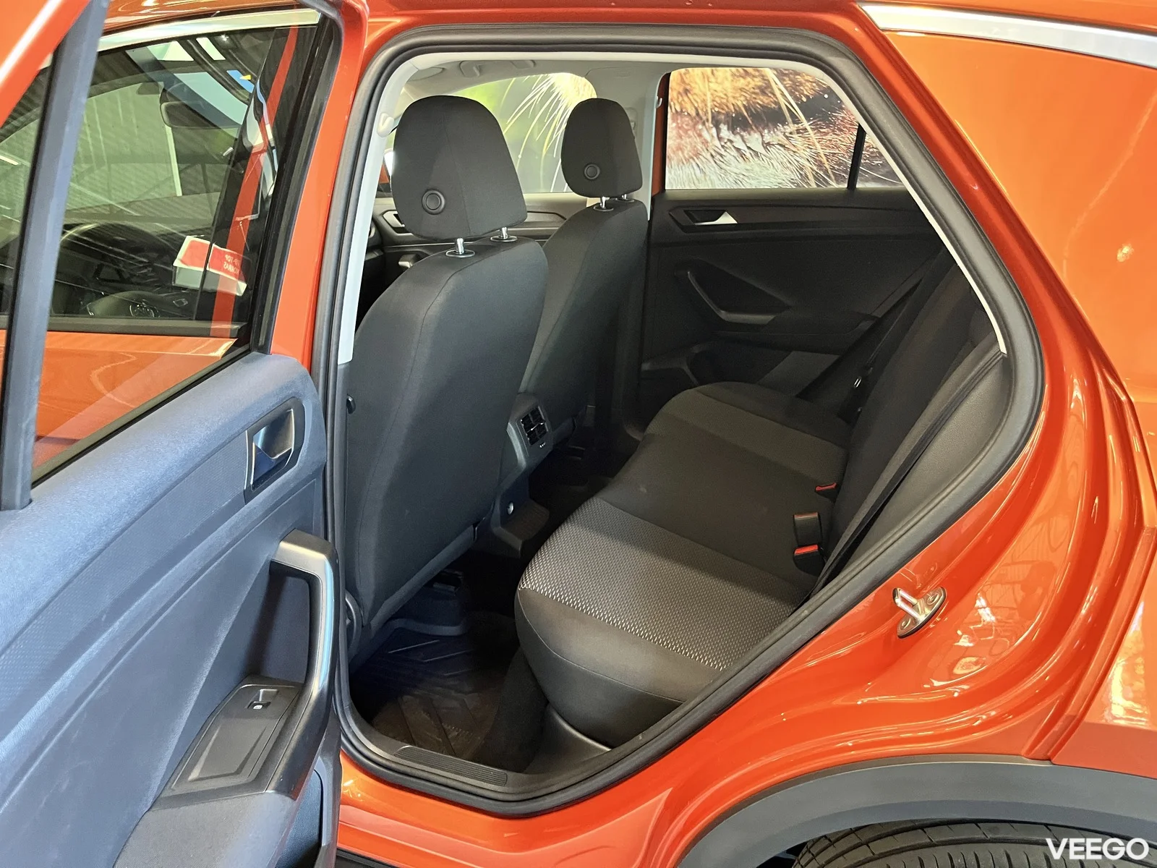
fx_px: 869
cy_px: 434
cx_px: 578
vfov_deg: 53.1
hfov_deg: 67.3
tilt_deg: -23.0
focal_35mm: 26
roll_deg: +0.4
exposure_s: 1/60
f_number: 1.6
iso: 500
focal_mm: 5.1
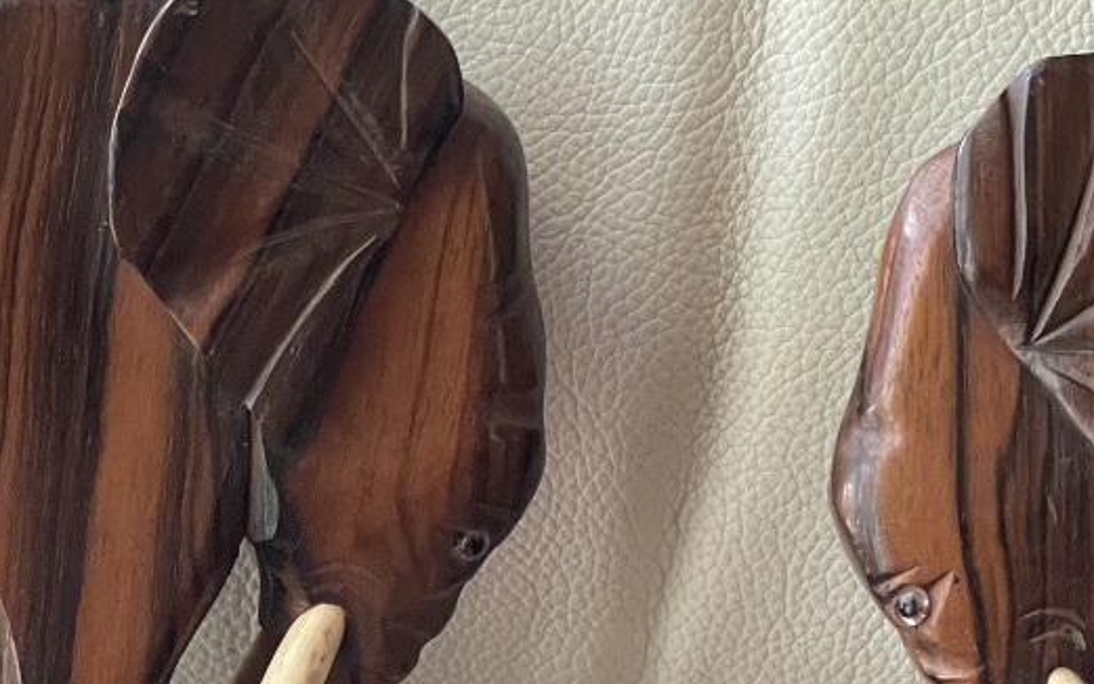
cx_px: 676
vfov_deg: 10.3
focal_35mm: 127
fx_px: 3788
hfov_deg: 16.4
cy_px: 621
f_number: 2
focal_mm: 6
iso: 200
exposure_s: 1/87
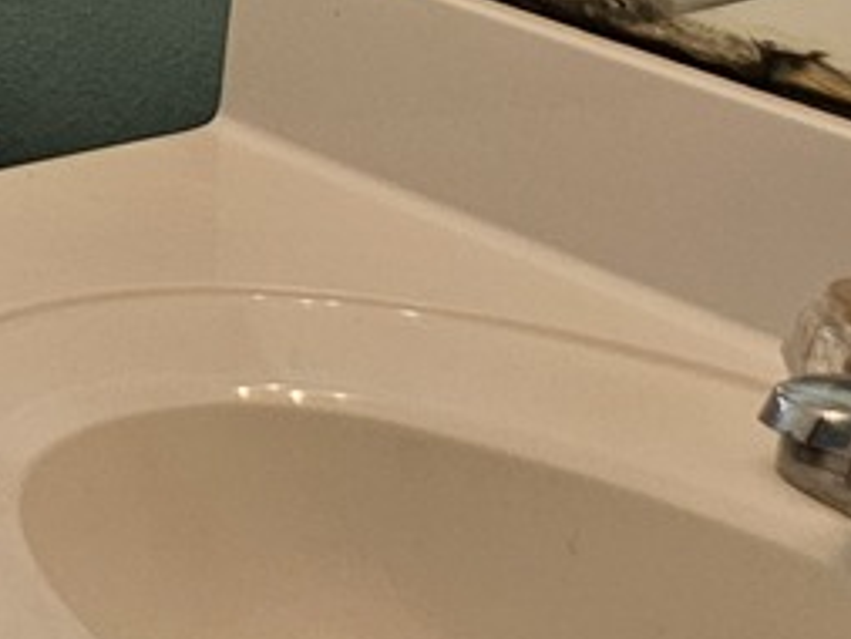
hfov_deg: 11.6
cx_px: -1349
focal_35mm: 131
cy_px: -481
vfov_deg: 10.7
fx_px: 3222
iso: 160
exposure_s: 1/120
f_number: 1.8
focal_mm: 5.4
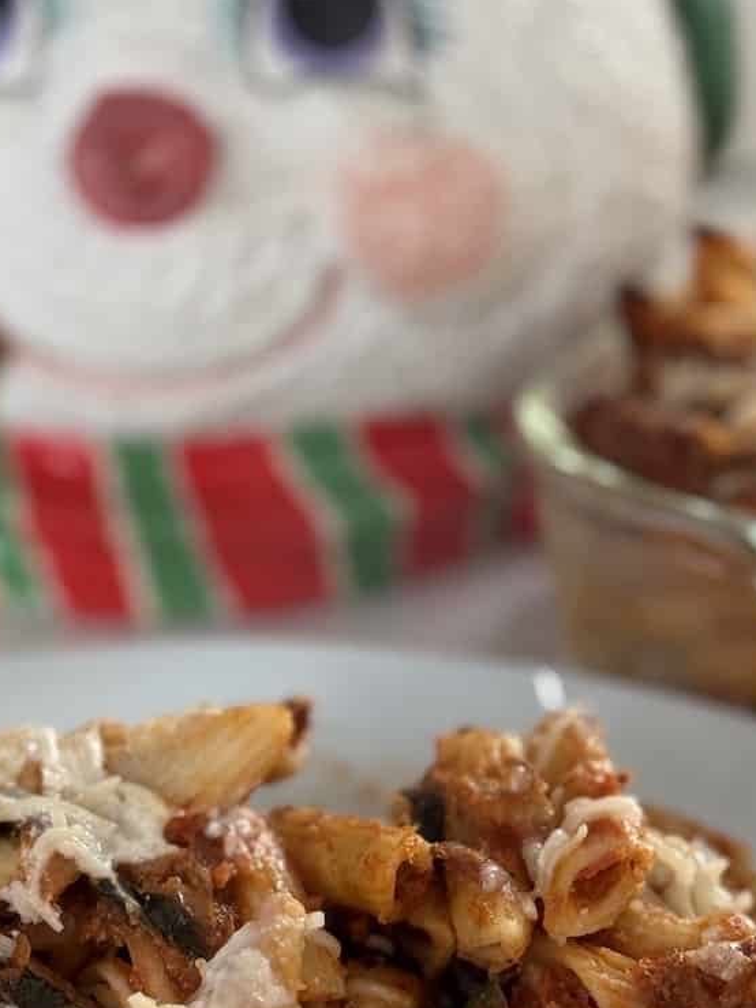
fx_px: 3027
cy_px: 564
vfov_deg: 18.9
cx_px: 282
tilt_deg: -20.0
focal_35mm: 104
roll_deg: -0.1
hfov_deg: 14.2
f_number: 1.78
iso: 125
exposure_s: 1/79
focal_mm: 6.76
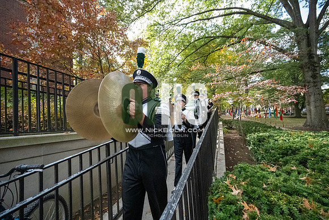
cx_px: 164
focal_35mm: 14
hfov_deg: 104.2
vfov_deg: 81.2
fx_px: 128
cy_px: 110
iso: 12800
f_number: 4
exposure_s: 1/8000
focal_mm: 14
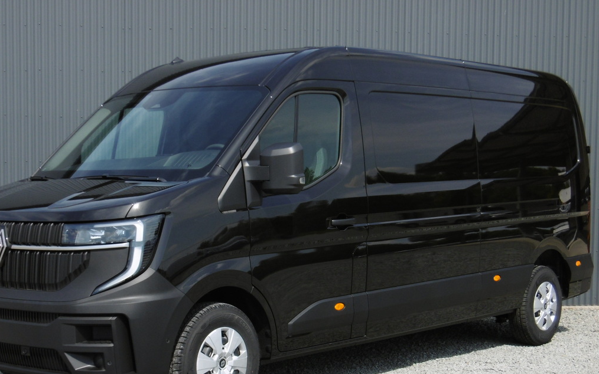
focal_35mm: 64
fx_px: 1045
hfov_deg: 32.0
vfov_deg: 20.2
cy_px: 265
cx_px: 273
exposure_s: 1/640
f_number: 4
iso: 100
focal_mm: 9.2
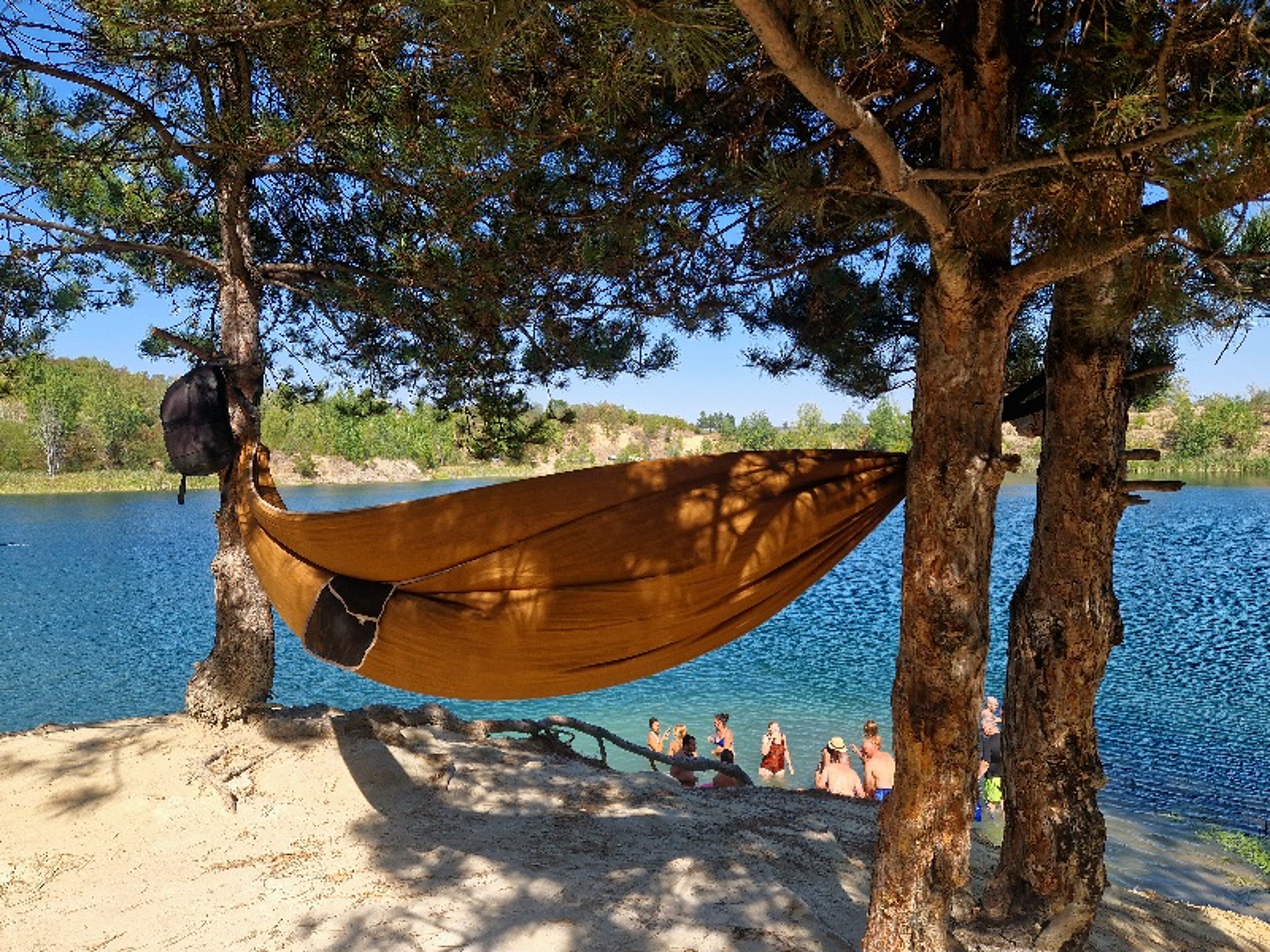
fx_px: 844
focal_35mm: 23
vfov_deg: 58.9
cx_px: 635
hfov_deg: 73.9
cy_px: 476
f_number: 1.8
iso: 50
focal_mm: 5.4
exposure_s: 1/1000
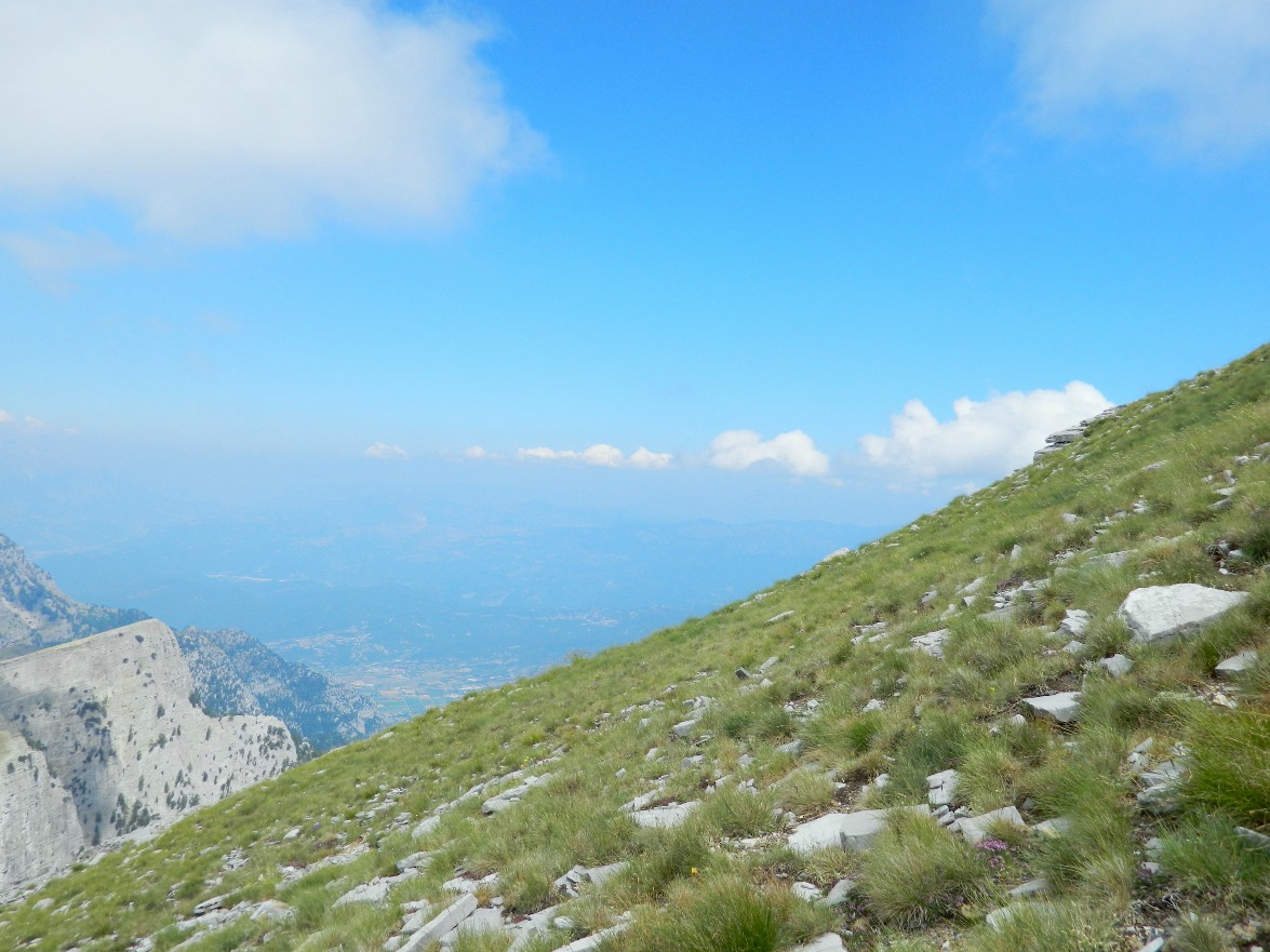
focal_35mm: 31
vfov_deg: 45.4
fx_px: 1137
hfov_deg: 58.4
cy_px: 476
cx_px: 635
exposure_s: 1/125
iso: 80
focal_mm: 5.6
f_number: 9.1
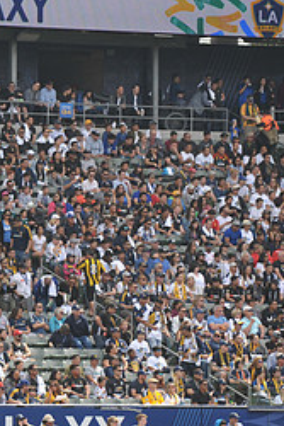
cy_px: 269
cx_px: -48
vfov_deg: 5.2
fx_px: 4656
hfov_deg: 3.5
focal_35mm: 394
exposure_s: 1/2500
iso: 320
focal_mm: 170
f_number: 3.5
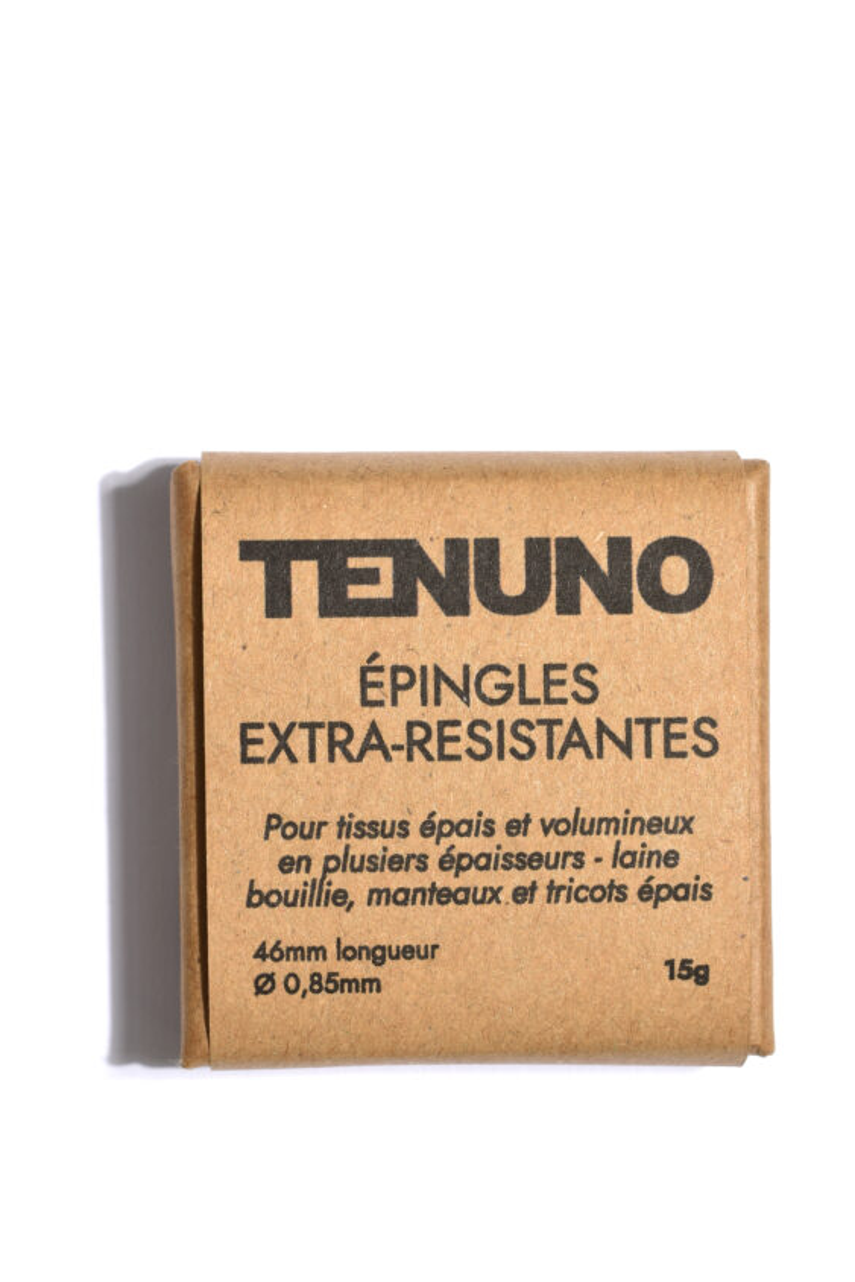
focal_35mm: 91
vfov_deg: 22.4
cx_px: 476
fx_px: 3240
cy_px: 752
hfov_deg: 15.0
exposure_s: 1/15
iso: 100
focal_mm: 50
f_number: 11
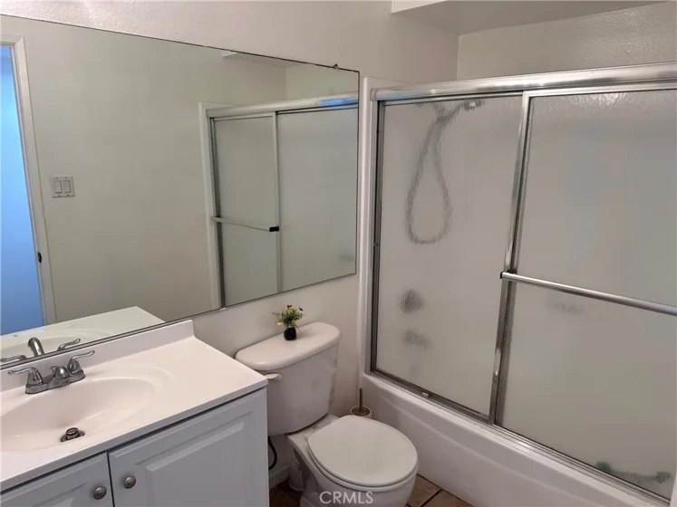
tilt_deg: -12.3
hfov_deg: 71.6
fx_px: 469
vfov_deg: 56.8
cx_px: 338
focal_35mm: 24
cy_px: 254
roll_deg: -0.9
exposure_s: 1/120
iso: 160
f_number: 1.78
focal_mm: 6.86
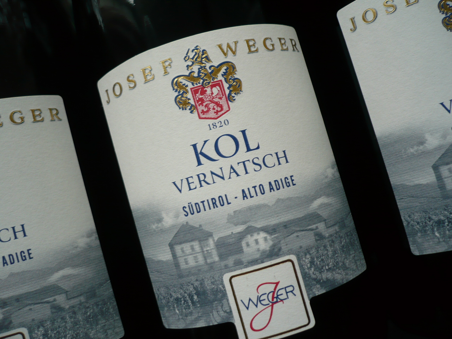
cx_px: 226
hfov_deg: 52.6
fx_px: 457
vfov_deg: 40.7
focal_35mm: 35
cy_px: 170
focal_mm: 5.8
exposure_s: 1/50
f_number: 2.8
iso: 100
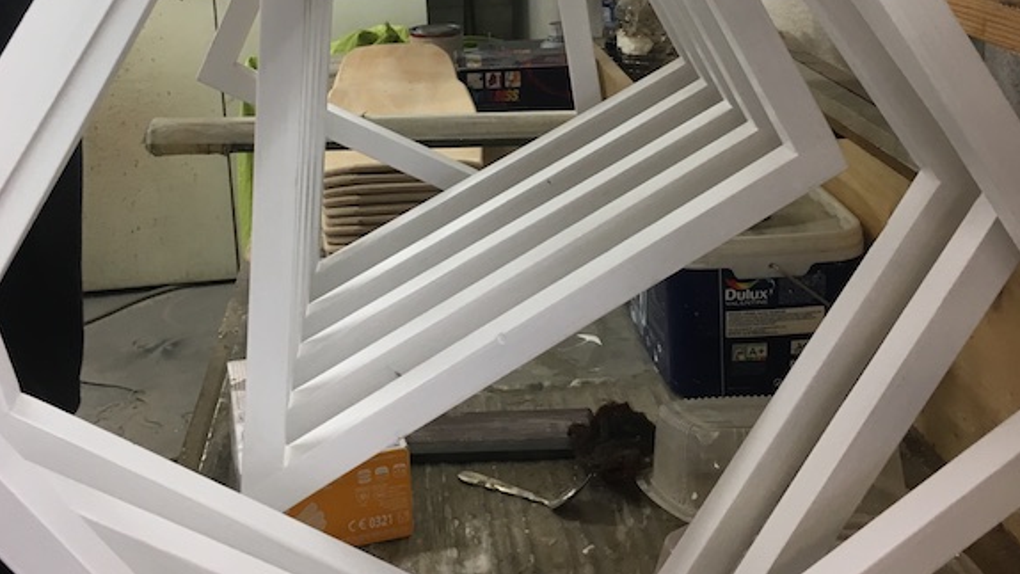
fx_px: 1190
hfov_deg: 46.4
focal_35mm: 44
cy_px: 91
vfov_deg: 26.5
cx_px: 501
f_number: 2.2
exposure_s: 1/33
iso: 50
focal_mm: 4.15
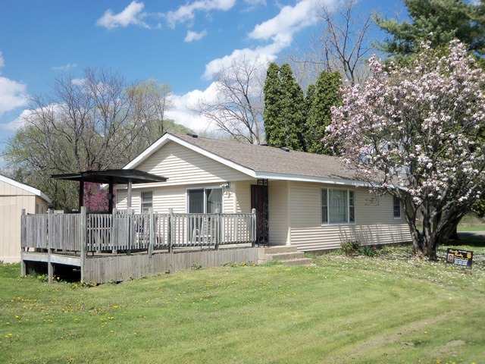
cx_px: 242
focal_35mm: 38
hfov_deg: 49.0
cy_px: 182
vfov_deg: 37.7
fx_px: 532
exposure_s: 1/500
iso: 64
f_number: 4.3
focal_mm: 6.8
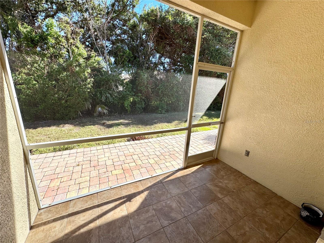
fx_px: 131
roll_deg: -3.3
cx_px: 162
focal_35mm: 14
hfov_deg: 102.1
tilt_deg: -15.4
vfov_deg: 85.7
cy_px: 122
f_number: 2.2
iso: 40
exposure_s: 1/713
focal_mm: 2.22
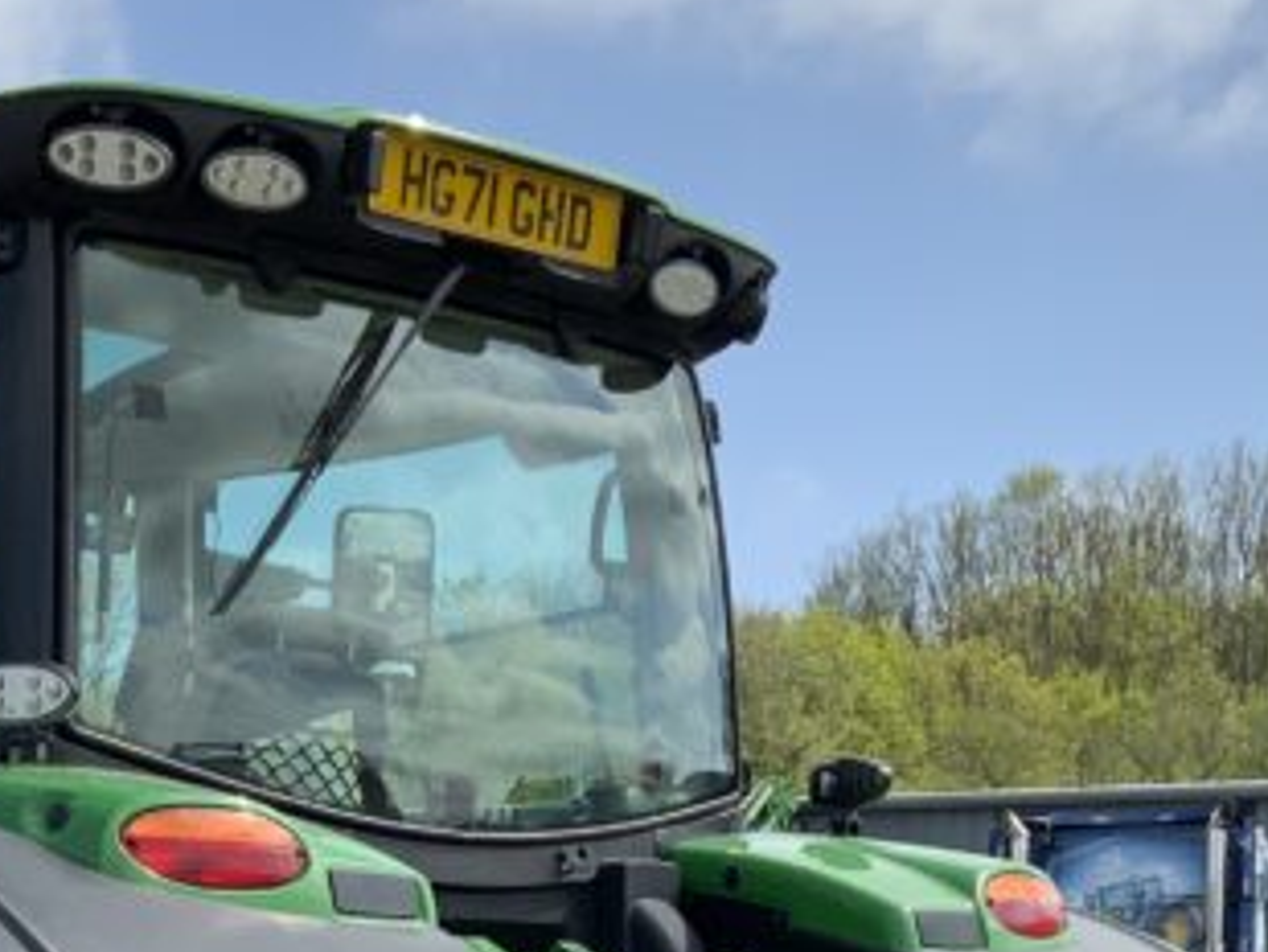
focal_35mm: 96
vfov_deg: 14.7
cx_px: 332
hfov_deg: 20.3
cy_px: 1268
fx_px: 3518
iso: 16
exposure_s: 1/1577
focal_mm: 3
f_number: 1.8
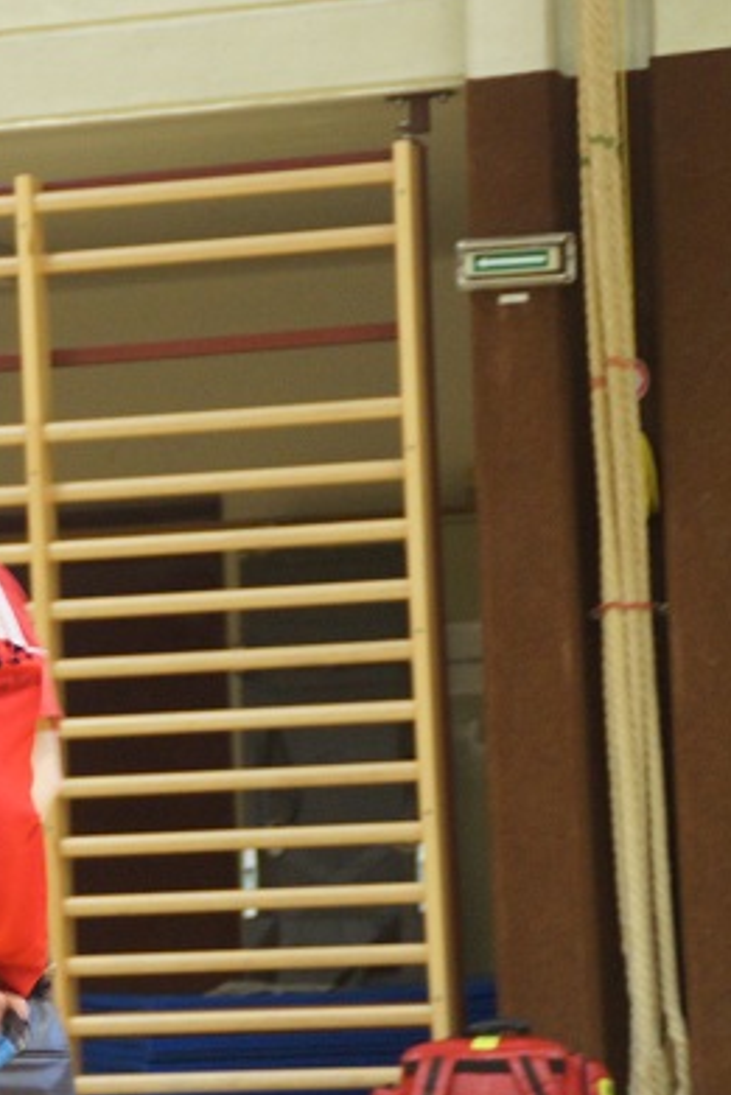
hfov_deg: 5.9
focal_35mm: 230
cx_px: -378
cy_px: 675
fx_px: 6999
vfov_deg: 8.9
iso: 1600
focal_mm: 75
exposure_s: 1/20
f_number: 5.6
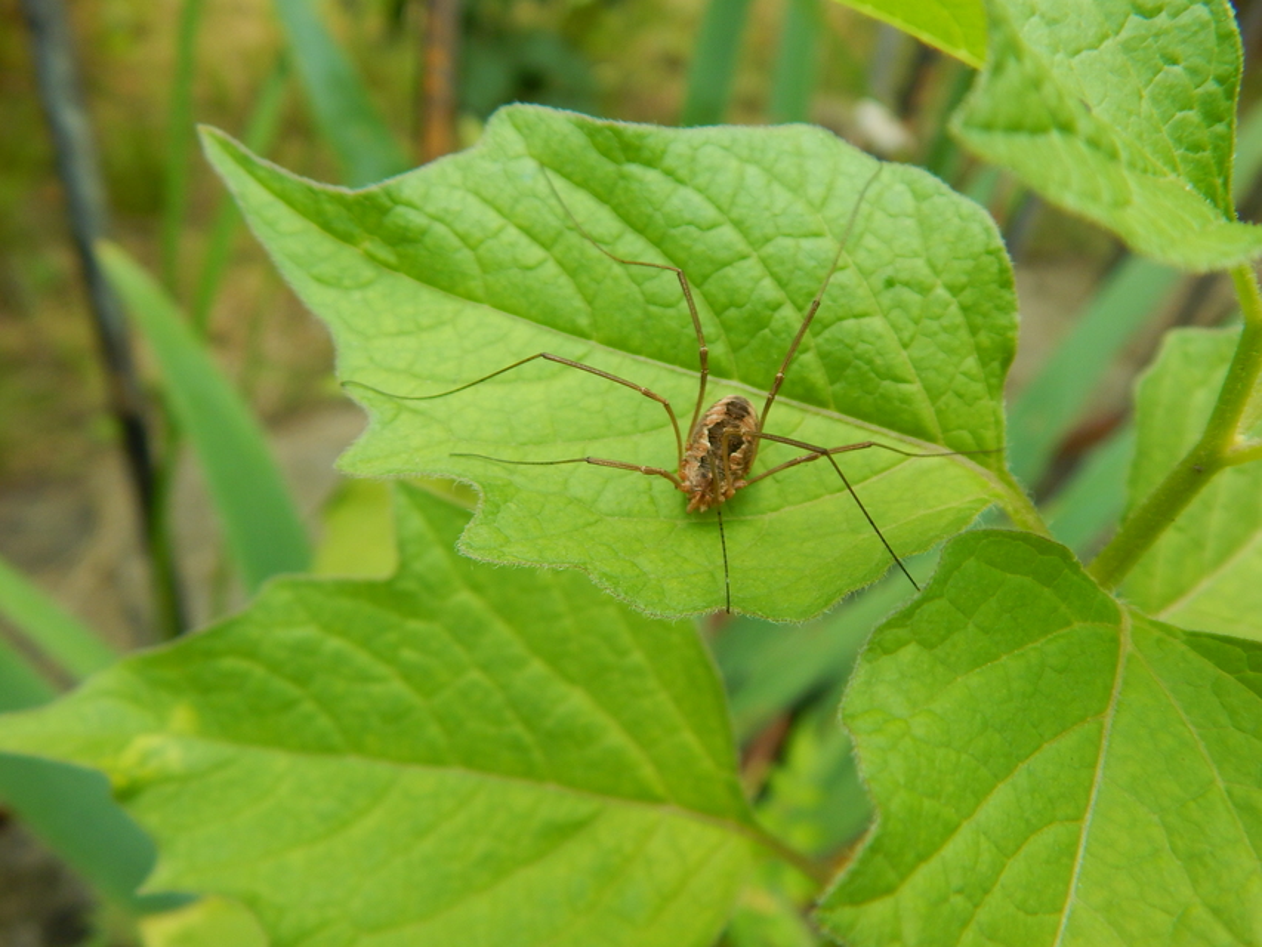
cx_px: 631
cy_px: 474
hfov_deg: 58.3
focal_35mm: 31
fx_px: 1130
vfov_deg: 45.5
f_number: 3.2
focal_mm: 5.6
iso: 125
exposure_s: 1/250
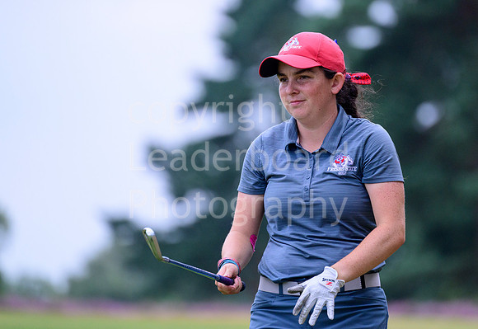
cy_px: 139
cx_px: 285
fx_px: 6327
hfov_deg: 4.3
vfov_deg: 3.0
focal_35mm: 472
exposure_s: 1/2500
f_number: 5.6
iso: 1600
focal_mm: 400
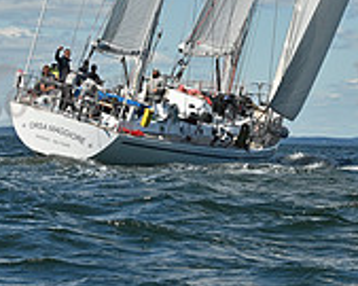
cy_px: -246
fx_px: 2393
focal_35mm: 226
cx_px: 245
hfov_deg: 8.5
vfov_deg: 6.7
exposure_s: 1/800
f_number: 13
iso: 320
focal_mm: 70
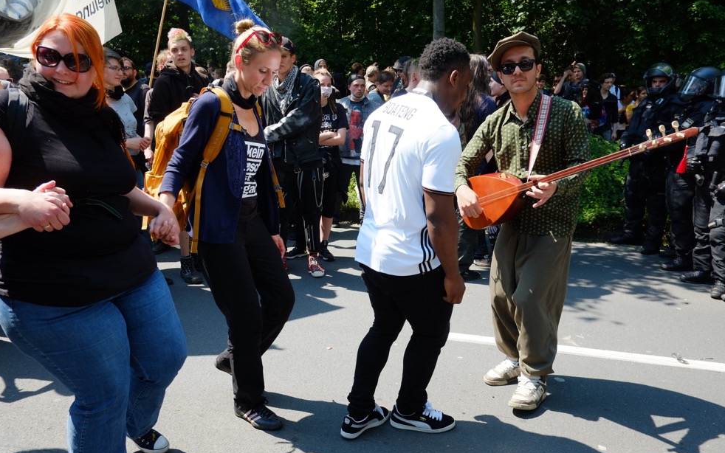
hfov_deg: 66.5
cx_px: 366
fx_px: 553
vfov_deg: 44.5
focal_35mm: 28
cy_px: 241
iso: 400
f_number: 5.6
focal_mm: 18
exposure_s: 1/320
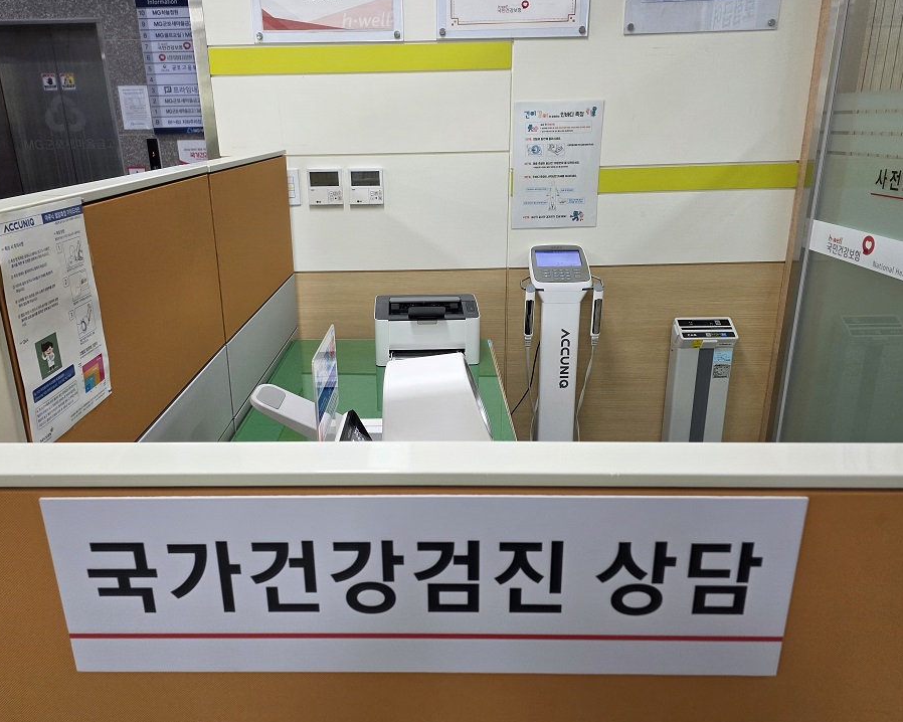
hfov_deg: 68.1
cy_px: 358
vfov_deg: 56.8
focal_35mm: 25
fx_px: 668
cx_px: 427
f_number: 1.7
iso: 160
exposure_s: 1/120
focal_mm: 6.3
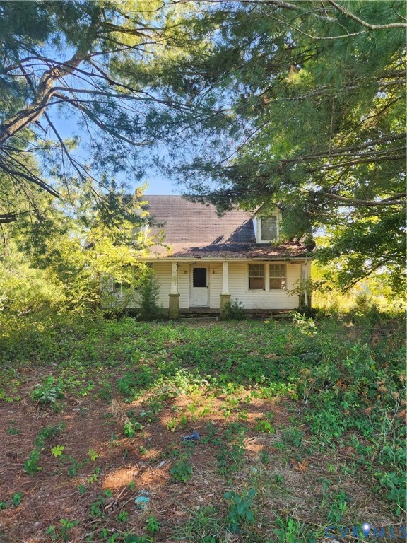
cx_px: 204
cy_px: 272
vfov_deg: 73.9
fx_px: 361
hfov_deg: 58.9
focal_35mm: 23
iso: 25
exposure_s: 1/180
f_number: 1.8
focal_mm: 5.4
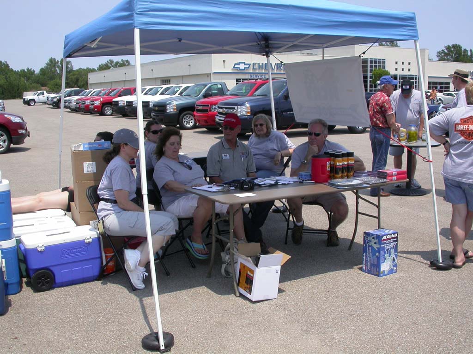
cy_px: 177
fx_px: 519
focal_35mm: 38
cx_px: 236
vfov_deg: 37.7
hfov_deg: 49.0
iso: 100
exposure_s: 1/396
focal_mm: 7.85
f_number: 6.7
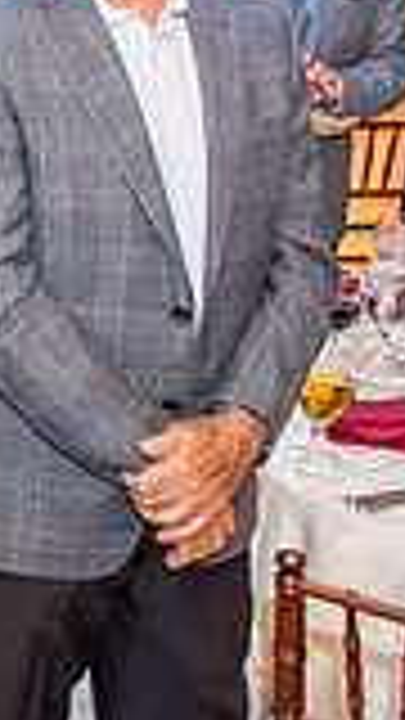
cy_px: 88
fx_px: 1737
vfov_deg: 22.9
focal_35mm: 91
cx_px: -765
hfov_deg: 10.2
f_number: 3.5
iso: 1600
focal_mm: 24
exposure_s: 1/125
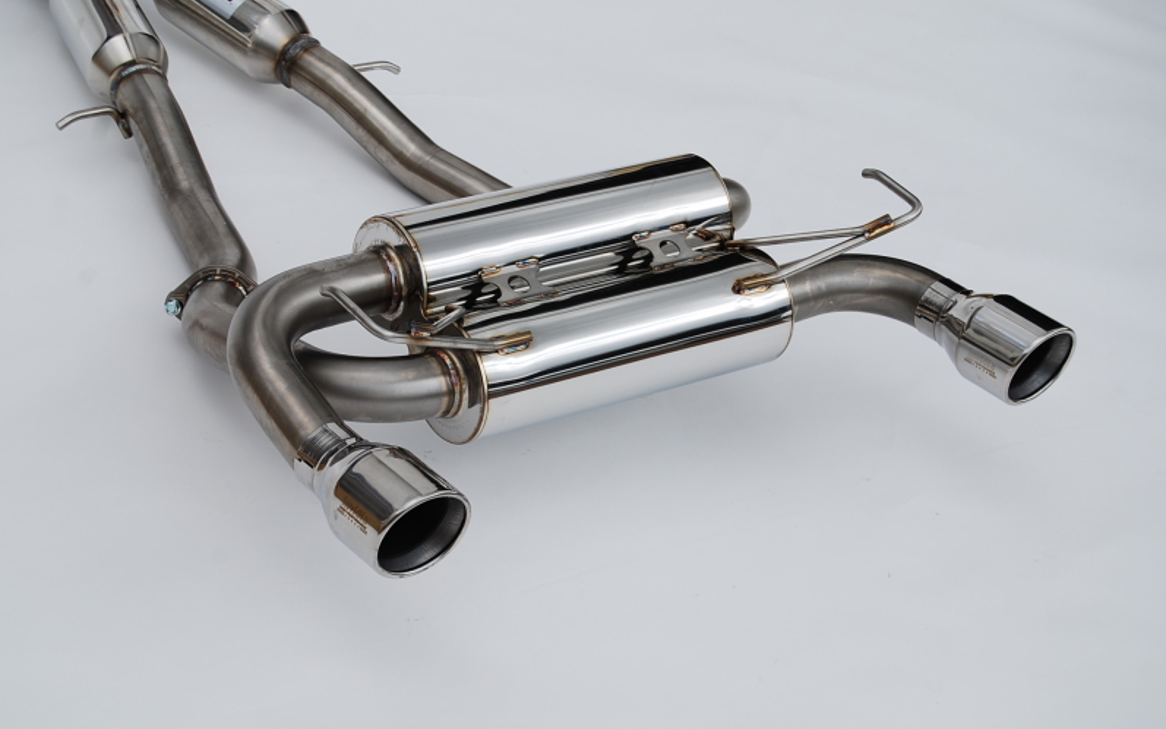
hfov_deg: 24.5
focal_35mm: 85
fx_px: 2685
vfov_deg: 15.5
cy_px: 372
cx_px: 584
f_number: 8
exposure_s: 1/250
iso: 100
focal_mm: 55
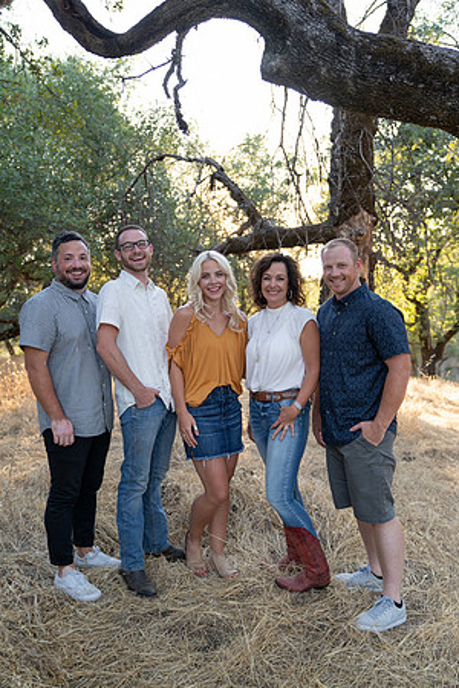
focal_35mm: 30
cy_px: 344
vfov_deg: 61.9
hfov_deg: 43.6
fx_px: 574
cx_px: 230
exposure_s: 1/160
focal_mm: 30
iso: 250
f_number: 2.8
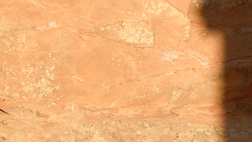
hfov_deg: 7.0
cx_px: 297
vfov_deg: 4.0
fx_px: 2046
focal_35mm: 306
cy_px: 98
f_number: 4.3
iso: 100
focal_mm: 13.9
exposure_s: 1/400
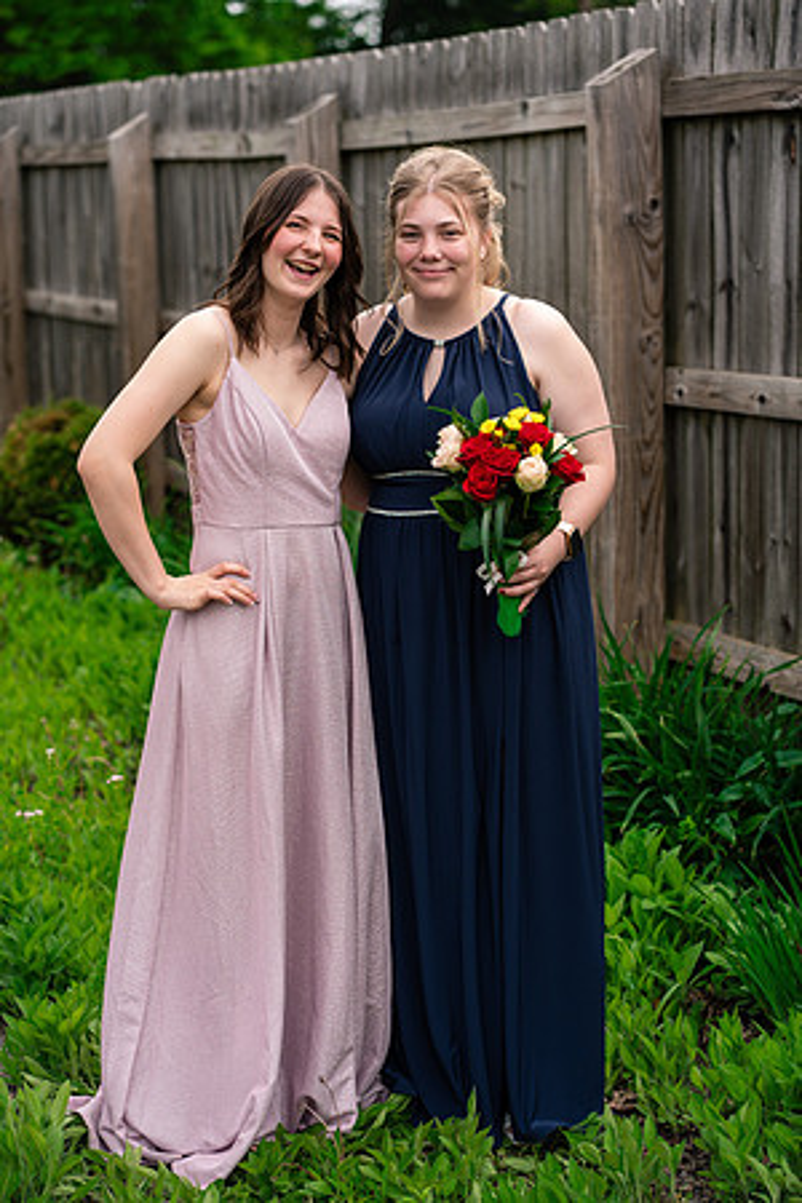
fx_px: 2840
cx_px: 401
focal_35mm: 85
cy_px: 602
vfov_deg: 23.9
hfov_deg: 16.1
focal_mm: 85
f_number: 3.5
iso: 400
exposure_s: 1/800
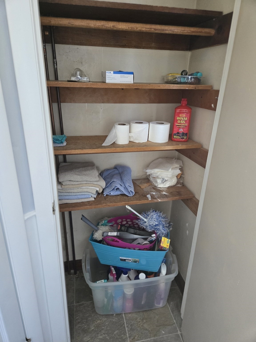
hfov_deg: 58.9
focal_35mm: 23
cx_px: 128
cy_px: 171
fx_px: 227
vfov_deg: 73.9
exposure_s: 1/120
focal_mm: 5.4
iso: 800
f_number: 1.8
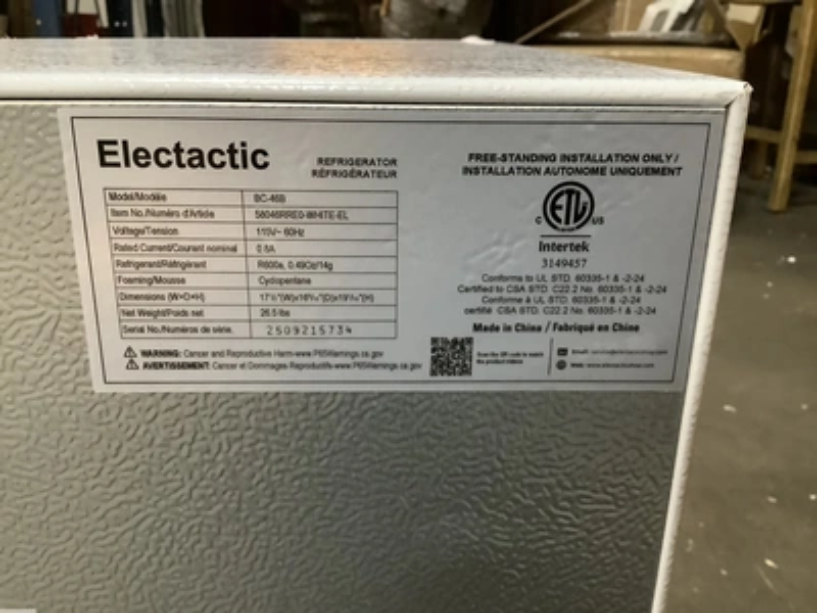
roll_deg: -1.2
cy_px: 306
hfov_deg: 58.4
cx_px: 408
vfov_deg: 45.4
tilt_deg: -20.3
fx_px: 732
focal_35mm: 31
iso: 500
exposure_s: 1/30
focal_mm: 3.3
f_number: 2.4
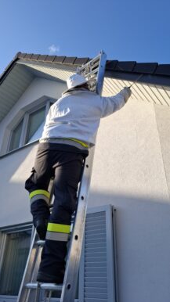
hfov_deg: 44.1
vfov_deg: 71.9
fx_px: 208
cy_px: 155
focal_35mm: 26
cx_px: 105
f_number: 1.8
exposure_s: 1/894
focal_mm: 5.54
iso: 50
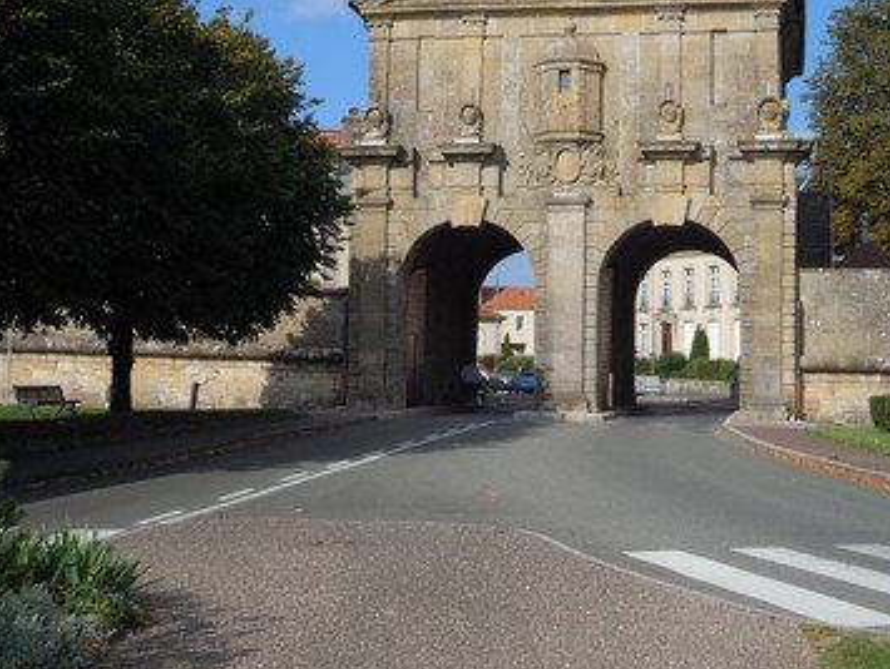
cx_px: 514
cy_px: 261
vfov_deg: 28.0
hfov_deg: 36.7
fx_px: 1338
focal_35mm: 52
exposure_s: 1/250
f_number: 9.1
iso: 100
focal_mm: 7.3
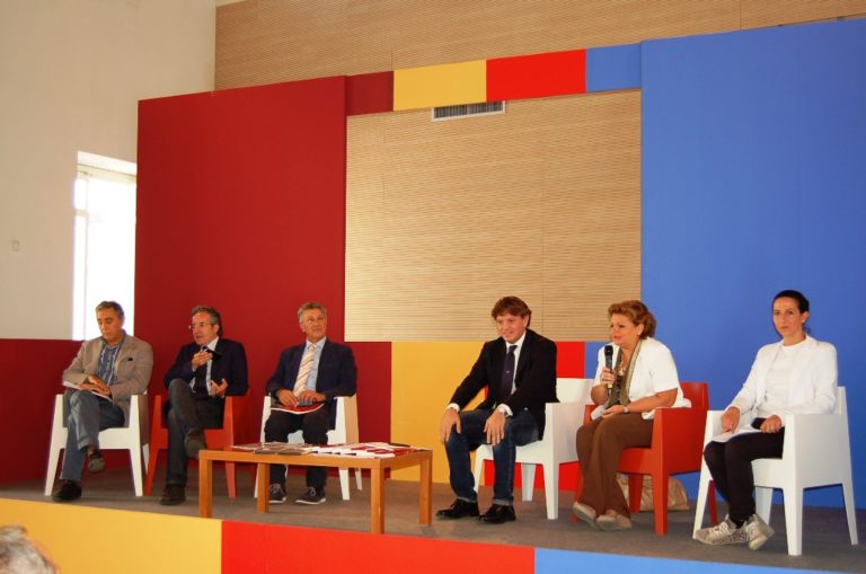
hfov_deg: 42.4
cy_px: 287
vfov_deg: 28.8
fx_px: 1116
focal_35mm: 46
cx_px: 433
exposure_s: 1/60
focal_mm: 31
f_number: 4.5
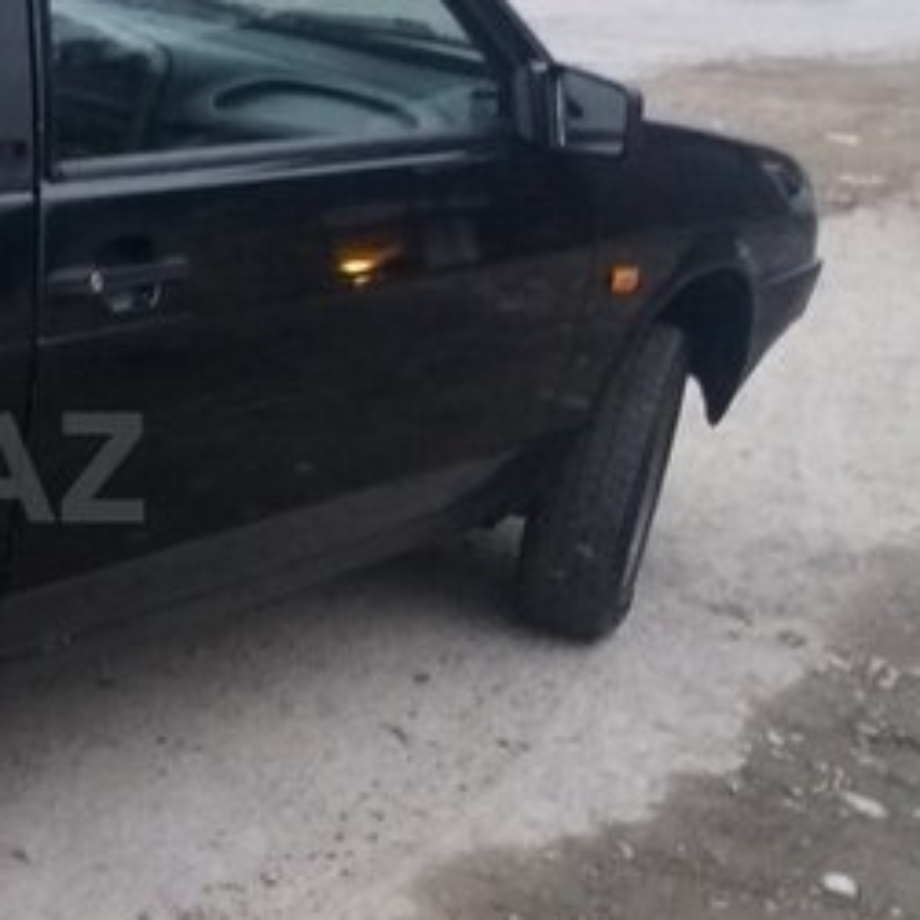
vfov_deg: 26.5
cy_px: 467
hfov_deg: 23.8
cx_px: -231
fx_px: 1954
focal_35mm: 65
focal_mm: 3.7
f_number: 1.9
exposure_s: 1/17
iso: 320
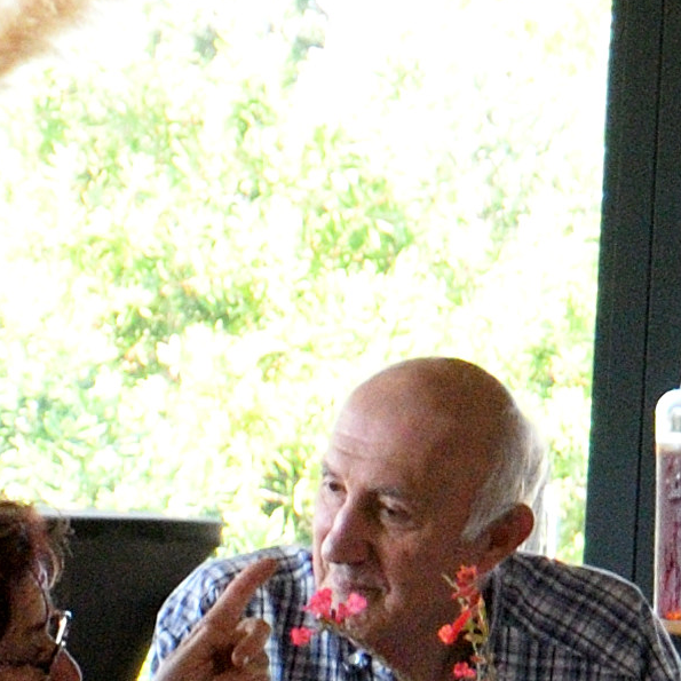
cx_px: -829
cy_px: 1130
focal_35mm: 453
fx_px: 10083
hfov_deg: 3.8
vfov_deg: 3.8
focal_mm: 38
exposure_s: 1/250
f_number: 5.6
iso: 2000
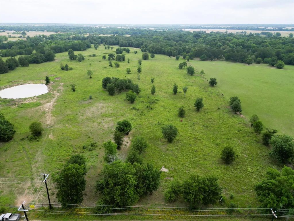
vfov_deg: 56.8
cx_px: 147
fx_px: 204
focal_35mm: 24
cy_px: 110
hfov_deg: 71.6
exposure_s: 1/1500
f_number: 1.7
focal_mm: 6.72
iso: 200
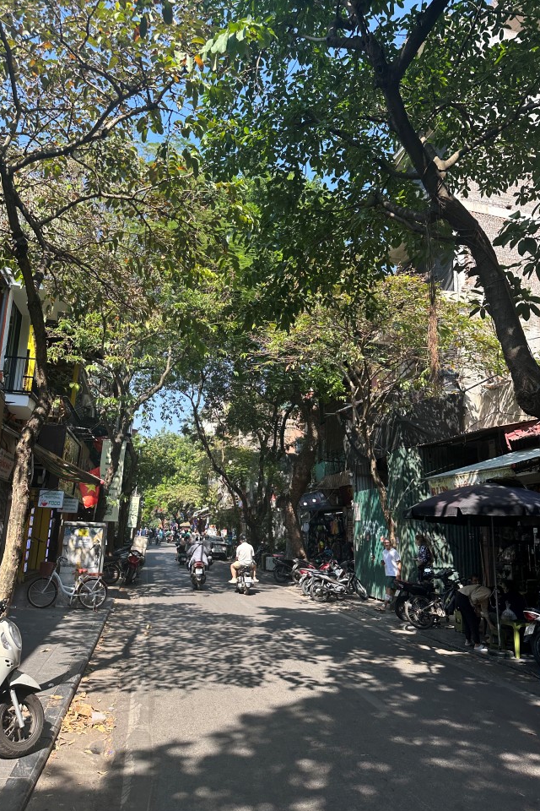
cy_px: 393
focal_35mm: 26
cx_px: 238
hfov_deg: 49.4
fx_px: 585
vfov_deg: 69.4
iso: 80
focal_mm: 6.86
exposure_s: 1/952
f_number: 1.78
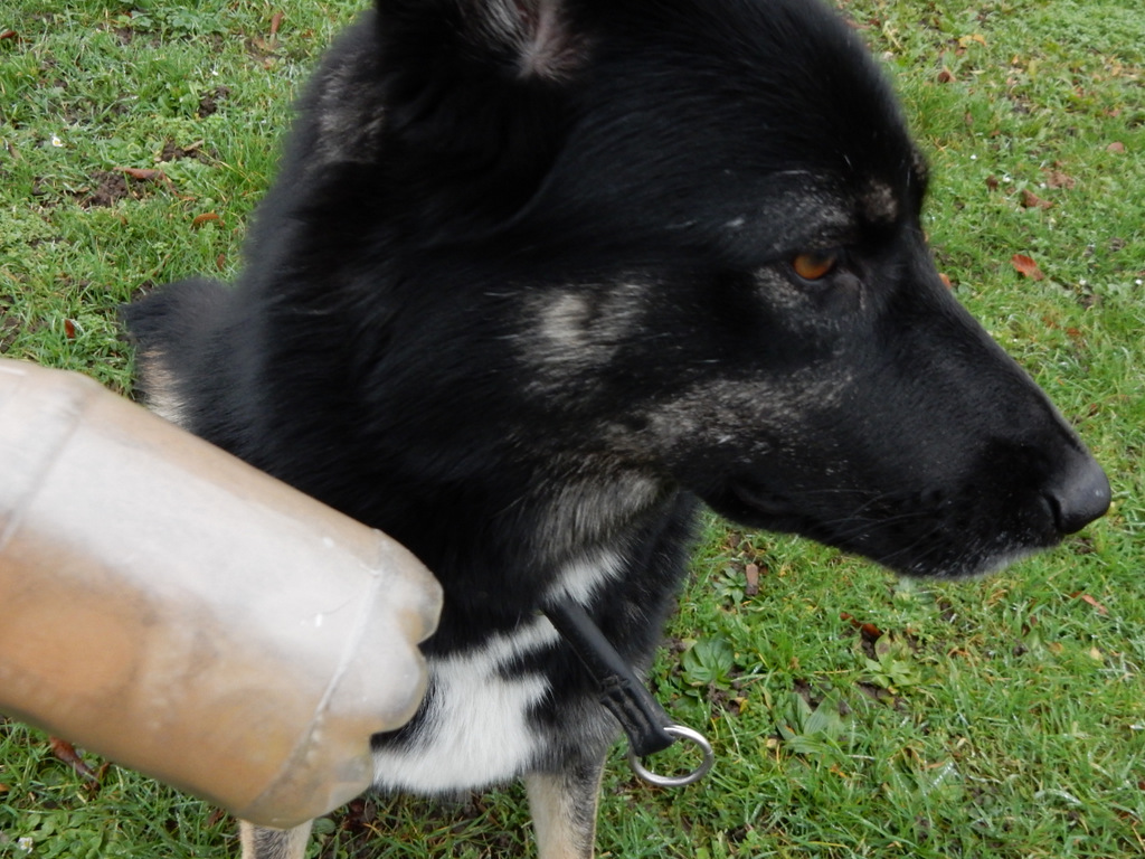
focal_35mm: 36
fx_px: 1191
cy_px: 430
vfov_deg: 39.7
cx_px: 572
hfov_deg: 51.4
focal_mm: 6.4
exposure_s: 1/200
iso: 400
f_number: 4.5
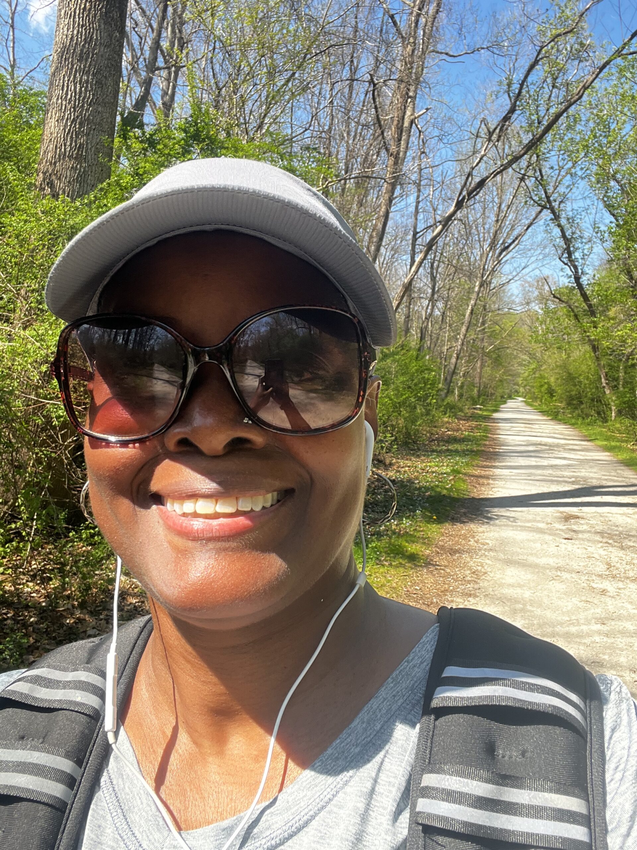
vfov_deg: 60.0
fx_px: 736
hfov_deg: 46.8
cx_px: 318
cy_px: 425
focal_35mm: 30
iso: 40
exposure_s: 1/158
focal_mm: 2.71
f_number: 2.2
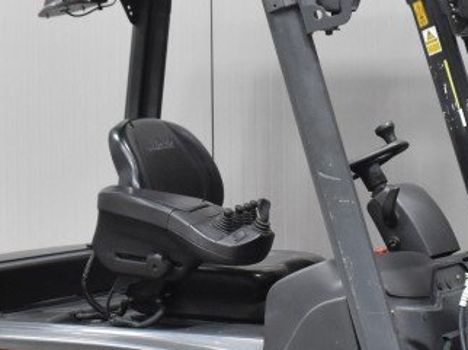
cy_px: 189
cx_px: 359
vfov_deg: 12.0
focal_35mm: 124
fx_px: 1672
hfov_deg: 15.8
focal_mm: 23
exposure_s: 1/30
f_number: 4.5
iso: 1600
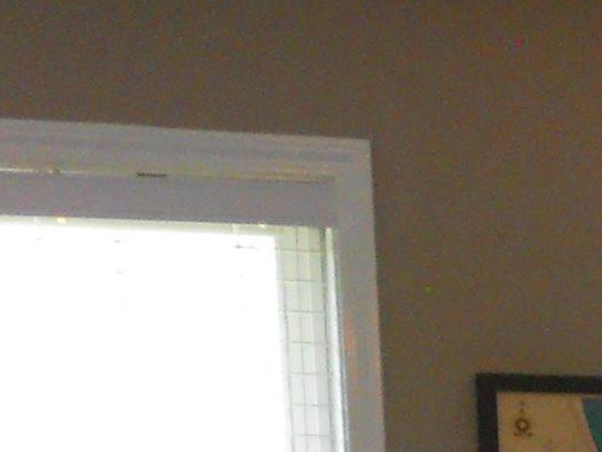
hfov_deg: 10.9
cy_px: 1280
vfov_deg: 7.9
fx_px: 2870
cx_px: 1209
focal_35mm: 165
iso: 250
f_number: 2.7
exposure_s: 1/60
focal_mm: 5
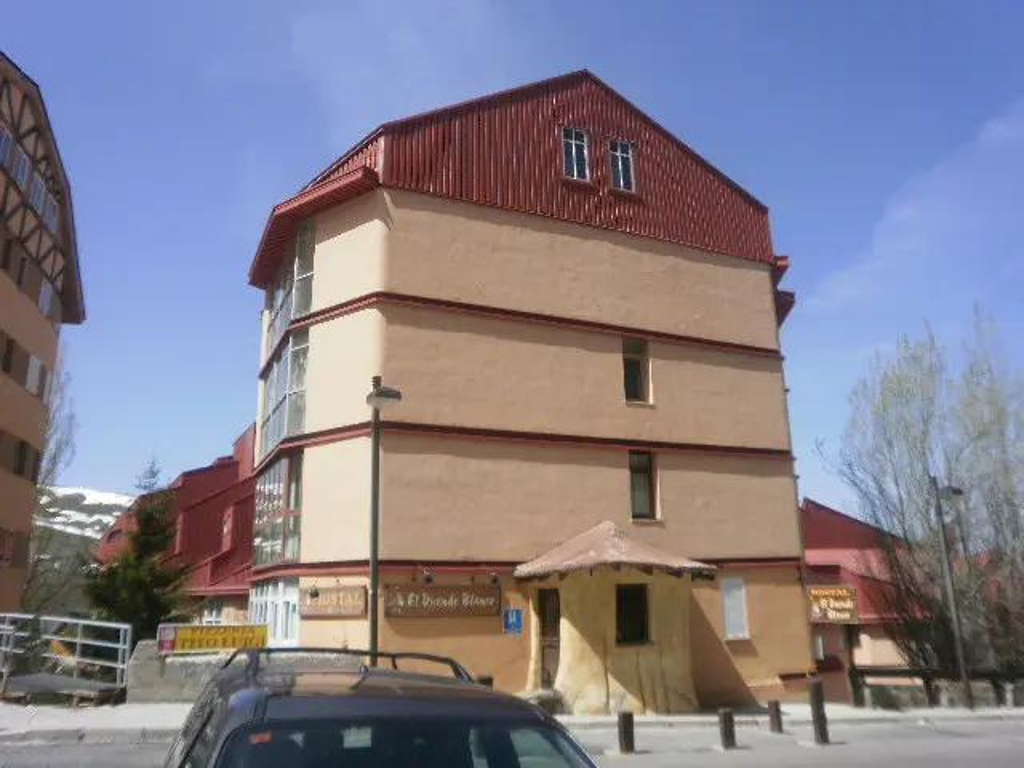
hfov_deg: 67.3
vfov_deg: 53.1
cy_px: 384
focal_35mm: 26
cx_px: 512
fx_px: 769
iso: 100
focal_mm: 4.65
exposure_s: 1/200
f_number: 7.8
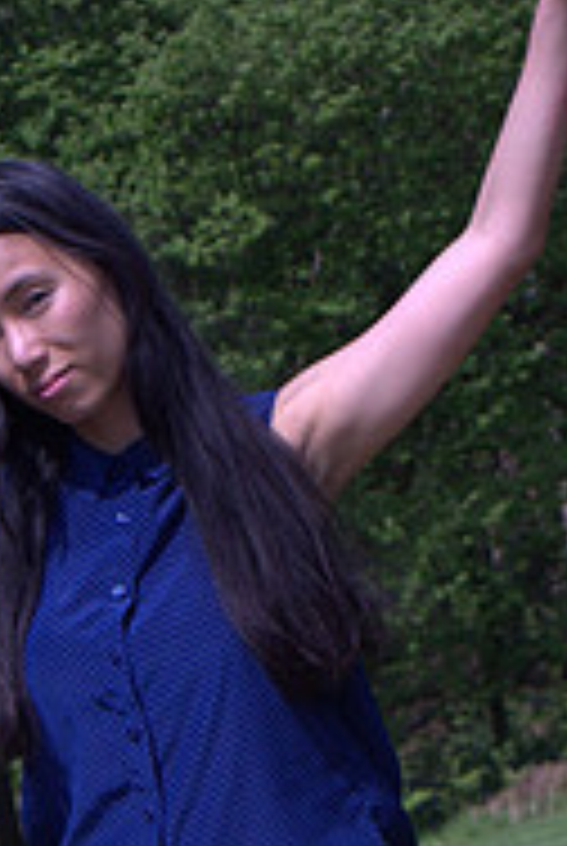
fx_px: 4641
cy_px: 612
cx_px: 178
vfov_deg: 10.4
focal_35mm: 197
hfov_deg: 7.0
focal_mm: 55
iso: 250
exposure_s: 1/1250
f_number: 5.6
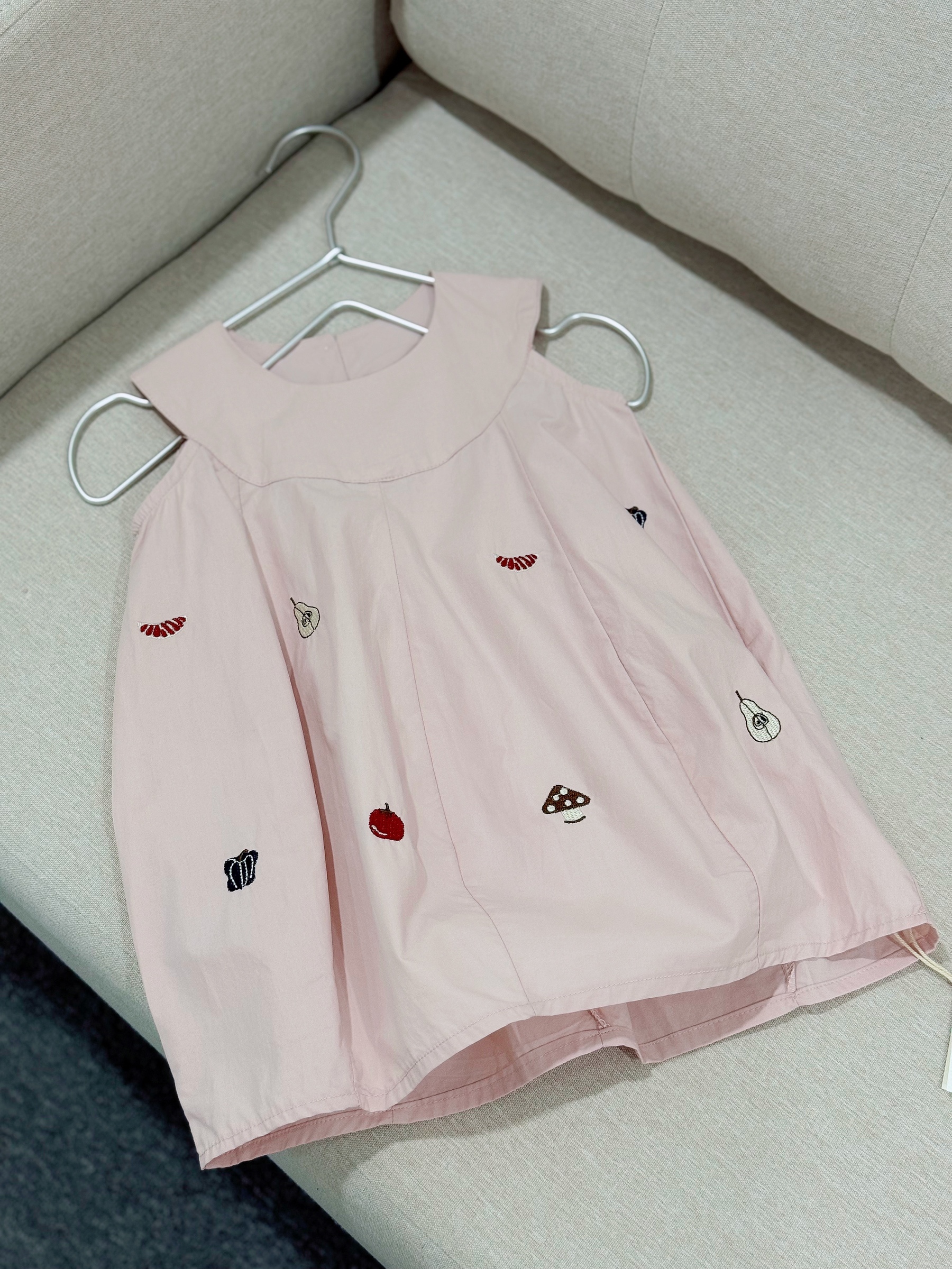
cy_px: 634
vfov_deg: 39.7
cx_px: 476
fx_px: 1760
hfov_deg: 30.3
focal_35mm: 48
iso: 64
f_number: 1.78
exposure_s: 1/50
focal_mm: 6.76
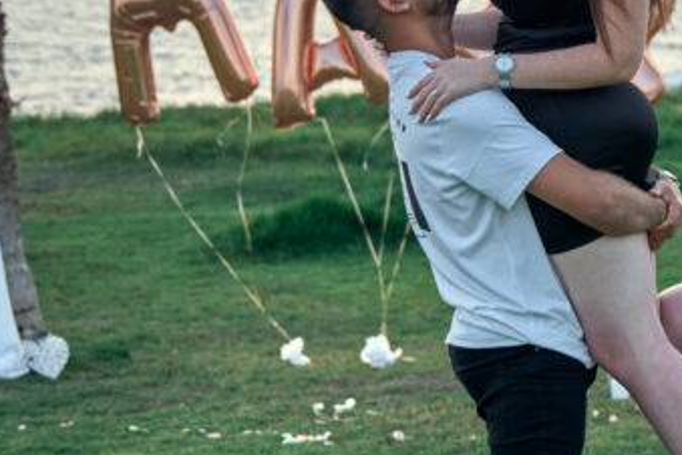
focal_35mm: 130
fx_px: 2463
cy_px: 235
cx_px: 630
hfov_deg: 15.6
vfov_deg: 10.5
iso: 100
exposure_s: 1/125
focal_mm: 43
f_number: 2.8
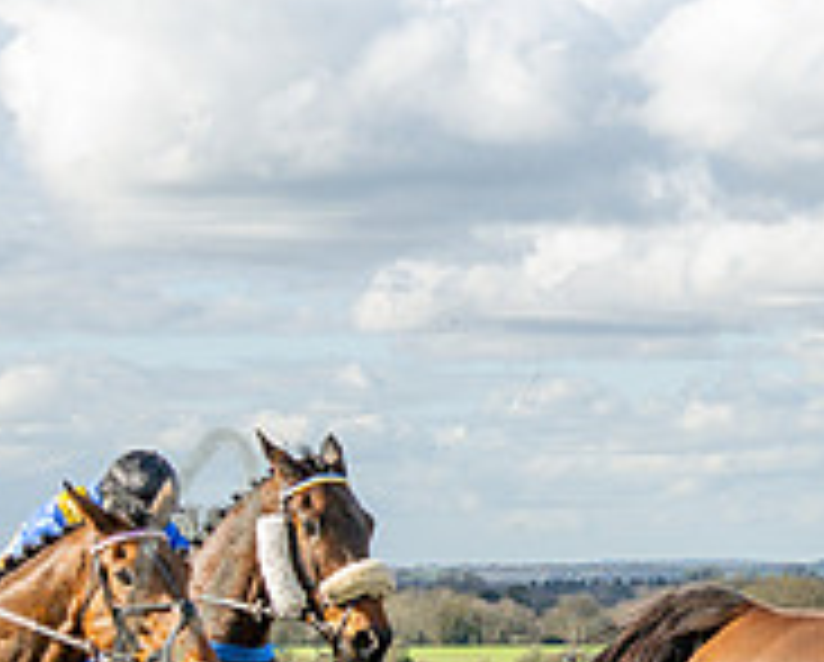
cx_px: 1056
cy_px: 712
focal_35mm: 199
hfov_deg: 9.5
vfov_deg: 7.7
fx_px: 4861
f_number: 4
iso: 400
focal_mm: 38
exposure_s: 1/1600
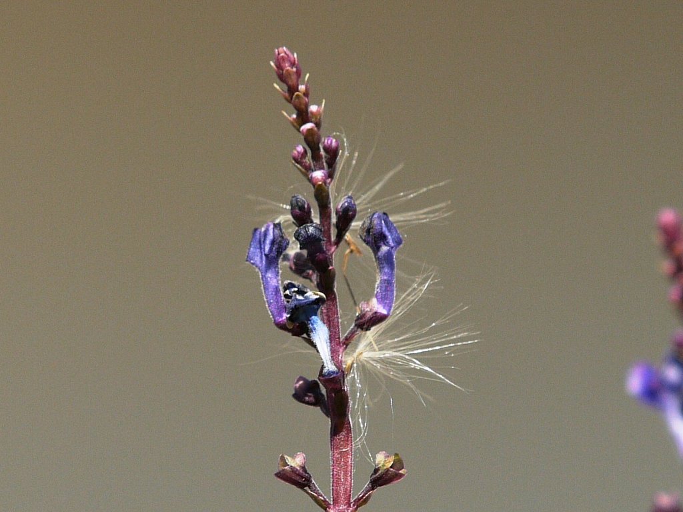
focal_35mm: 260
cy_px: 256
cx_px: 342
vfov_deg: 5.7
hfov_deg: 7.6
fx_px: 5130
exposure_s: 1/800
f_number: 5
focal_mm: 130
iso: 200
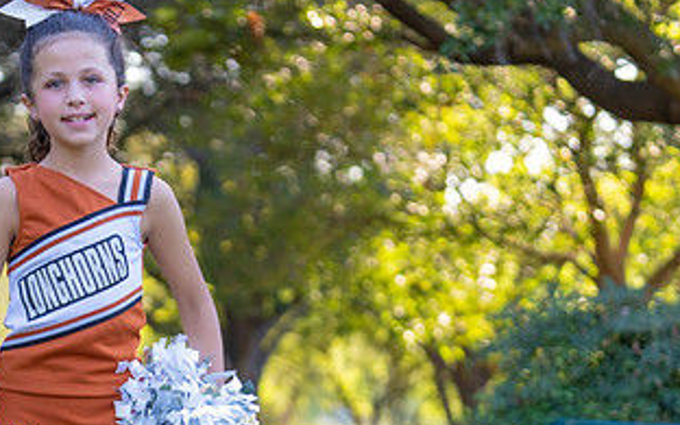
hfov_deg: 12.8
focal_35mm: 162
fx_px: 3002
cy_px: 390
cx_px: 72
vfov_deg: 8.1
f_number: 2.8
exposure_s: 1/320
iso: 250
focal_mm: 70
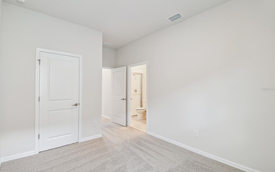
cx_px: 133
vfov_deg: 71.2
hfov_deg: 97.8
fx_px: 120
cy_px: 89
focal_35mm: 16
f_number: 7.1
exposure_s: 1/8
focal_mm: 10
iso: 100
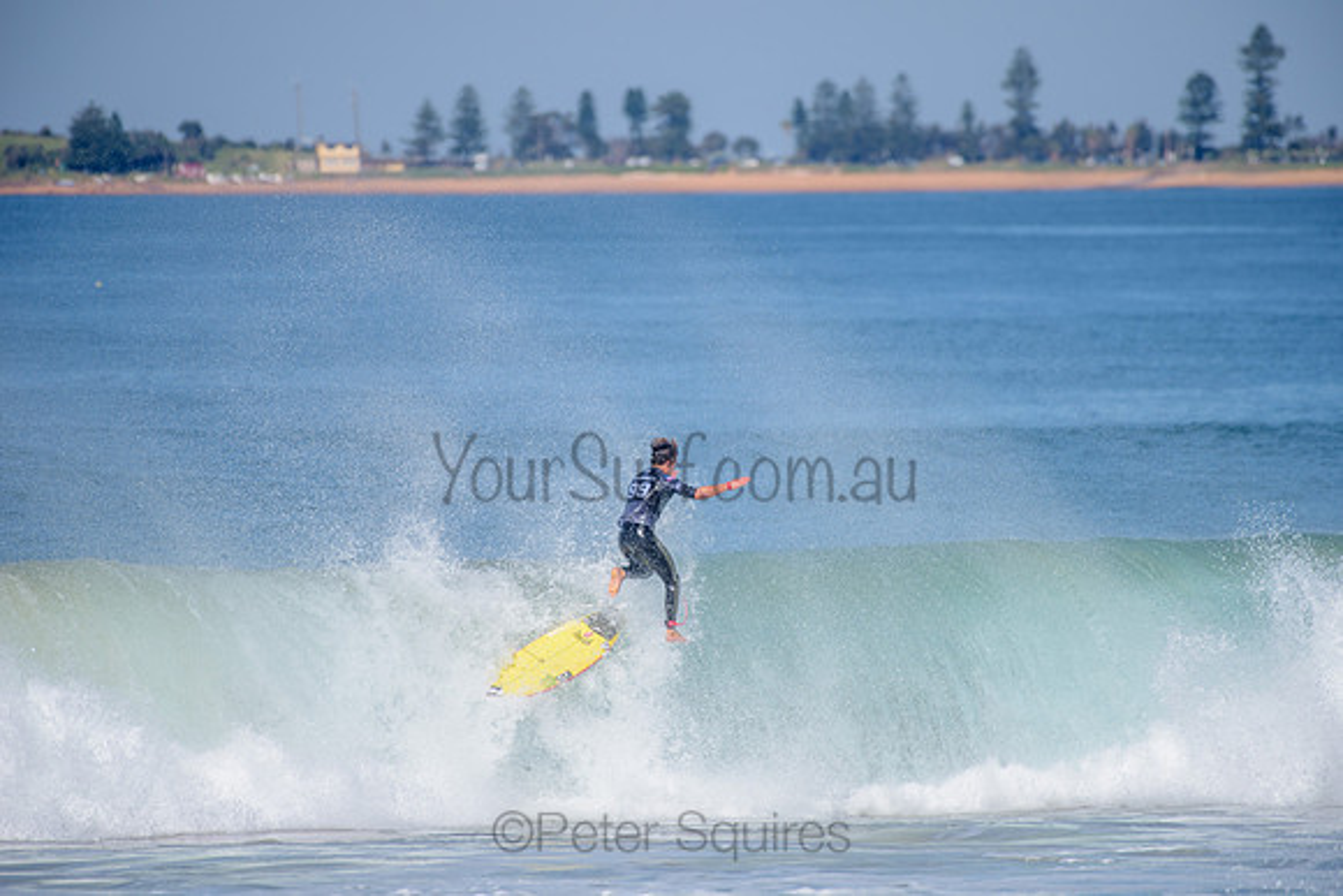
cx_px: 672
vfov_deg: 2.8
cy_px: 448
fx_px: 18656
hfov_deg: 4.1
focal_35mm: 500
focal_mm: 500
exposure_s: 1/2000
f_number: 5.6
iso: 160
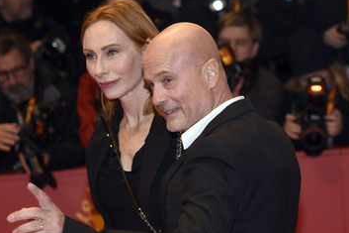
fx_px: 1298
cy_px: 138
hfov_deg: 15.3
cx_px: 166
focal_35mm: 134
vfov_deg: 10.2
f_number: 3.2
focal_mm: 70
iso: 640
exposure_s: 1/500
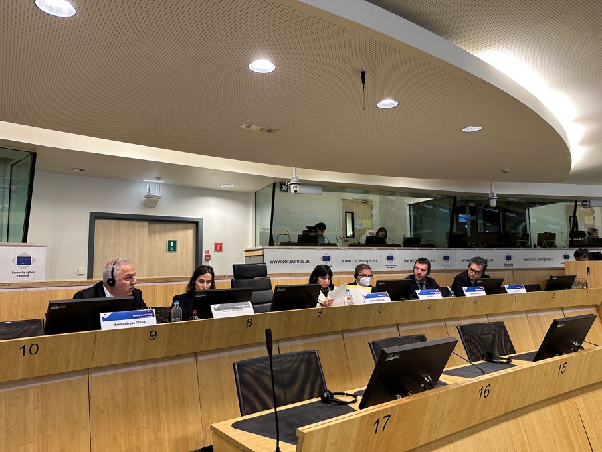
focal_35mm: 24
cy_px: 226
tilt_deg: +4.5
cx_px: 301
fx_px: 417
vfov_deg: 56.8
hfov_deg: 71.6
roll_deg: +0.8
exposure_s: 1/50
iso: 125
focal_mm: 6.86
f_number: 1.78
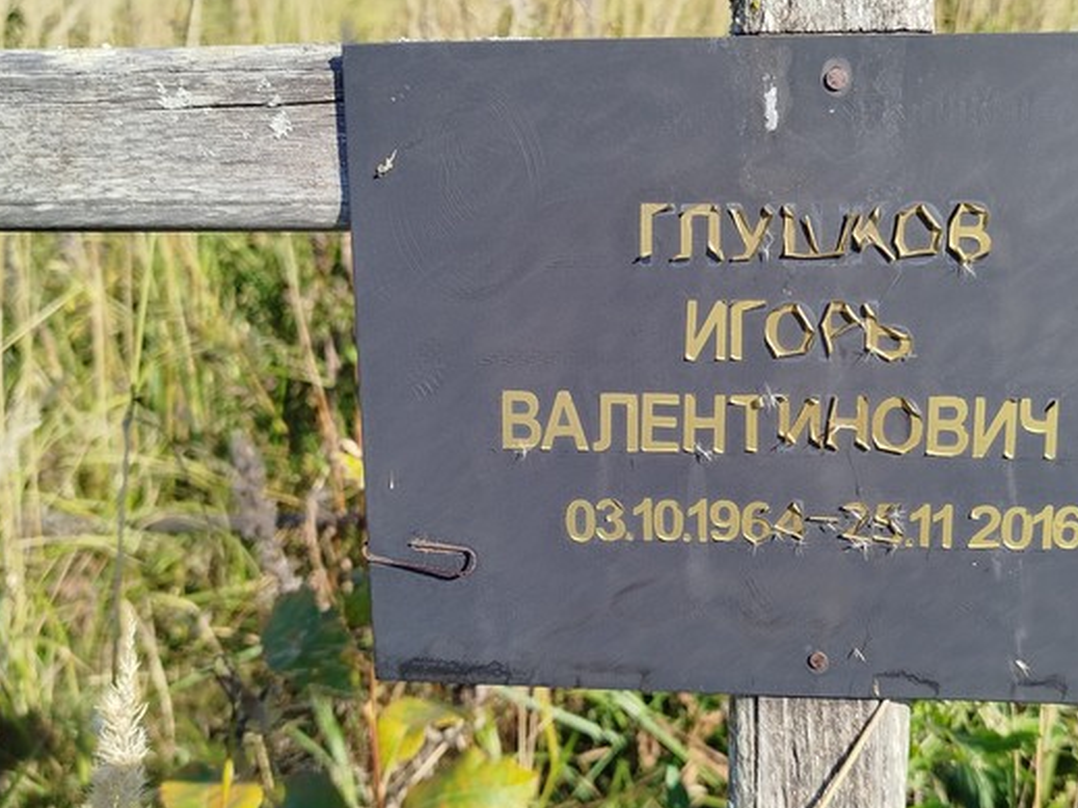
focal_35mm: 37
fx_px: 1152
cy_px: 378
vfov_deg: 38.6
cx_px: 640
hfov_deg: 49.9
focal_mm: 5.31
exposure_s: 1/634
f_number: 1.7
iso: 50
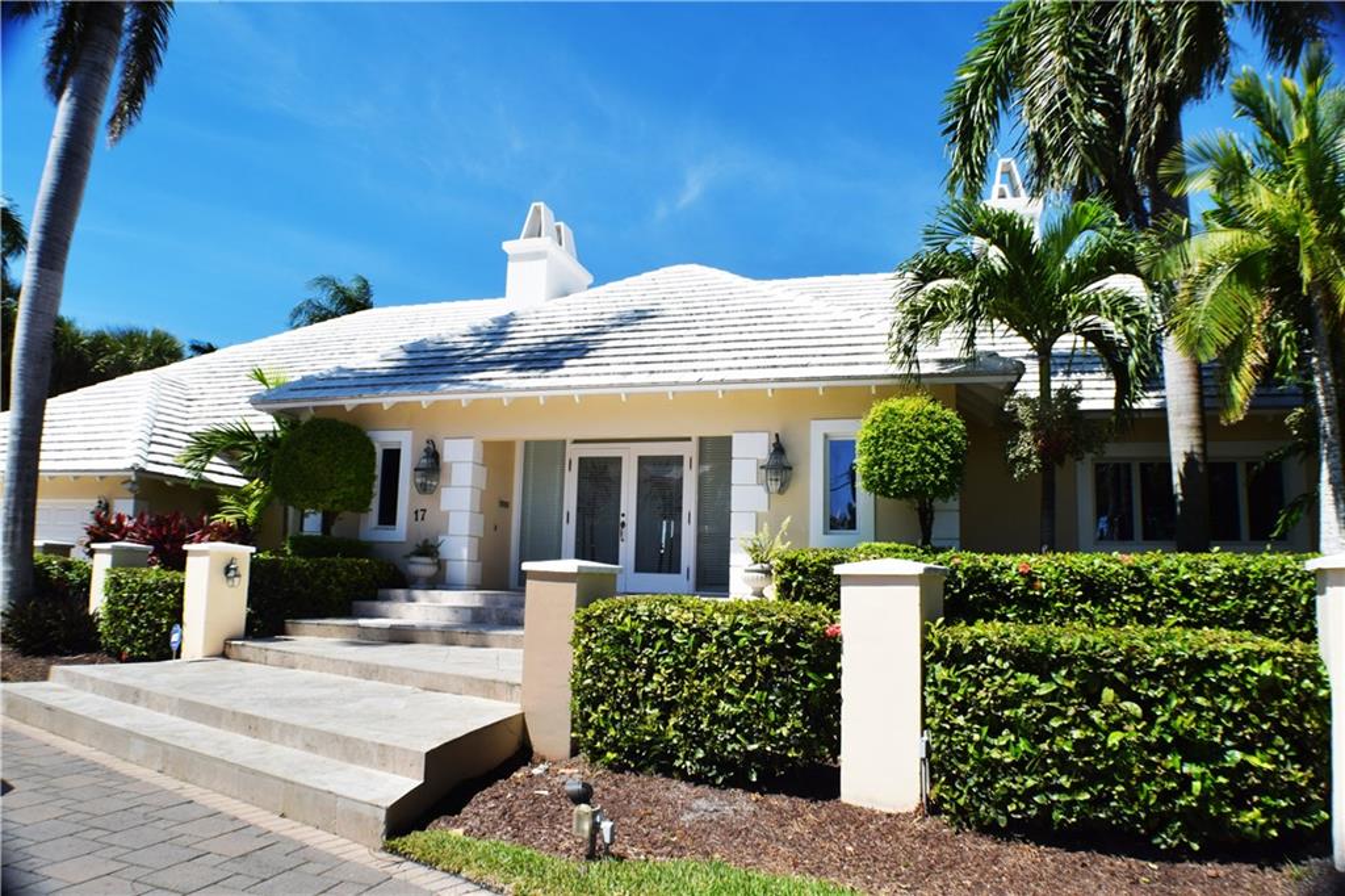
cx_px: 672
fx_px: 1120
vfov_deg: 43.6
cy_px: 448
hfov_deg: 61.9
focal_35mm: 30
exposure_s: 1/500
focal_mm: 20
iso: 200
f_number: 11
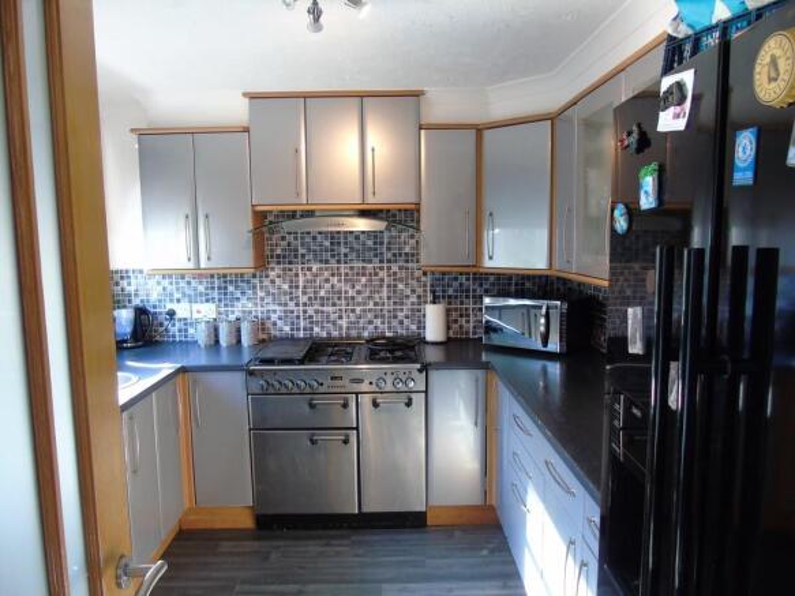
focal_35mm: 25
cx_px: 398
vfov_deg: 54.9
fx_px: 574
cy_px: 298
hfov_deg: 69.4
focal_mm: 4.4
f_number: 3.4
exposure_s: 1/30
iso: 250
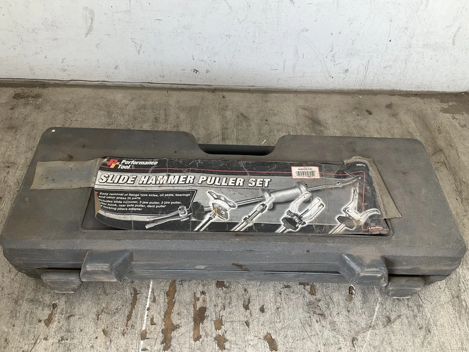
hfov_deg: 61.6
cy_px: 176
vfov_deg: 48.3
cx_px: 234
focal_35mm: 29
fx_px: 393
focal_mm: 3
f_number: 1.8
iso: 20
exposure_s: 1/122
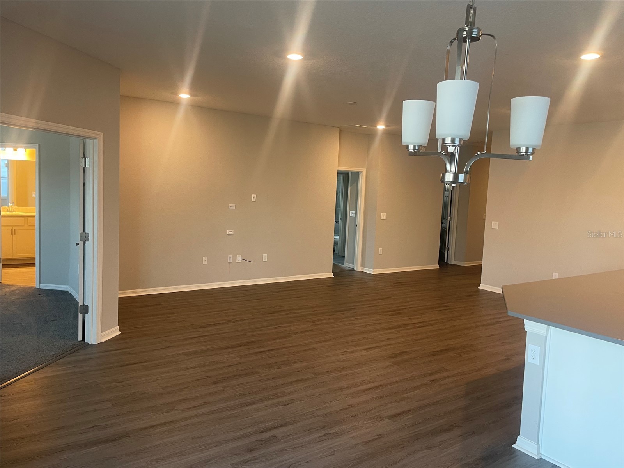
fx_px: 469
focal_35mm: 26
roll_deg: -2.2
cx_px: 312
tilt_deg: -5.2
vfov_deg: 53.1
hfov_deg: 67.3
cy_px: 234
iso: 80
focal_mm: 4.2
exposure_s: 1/60
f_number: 1.6
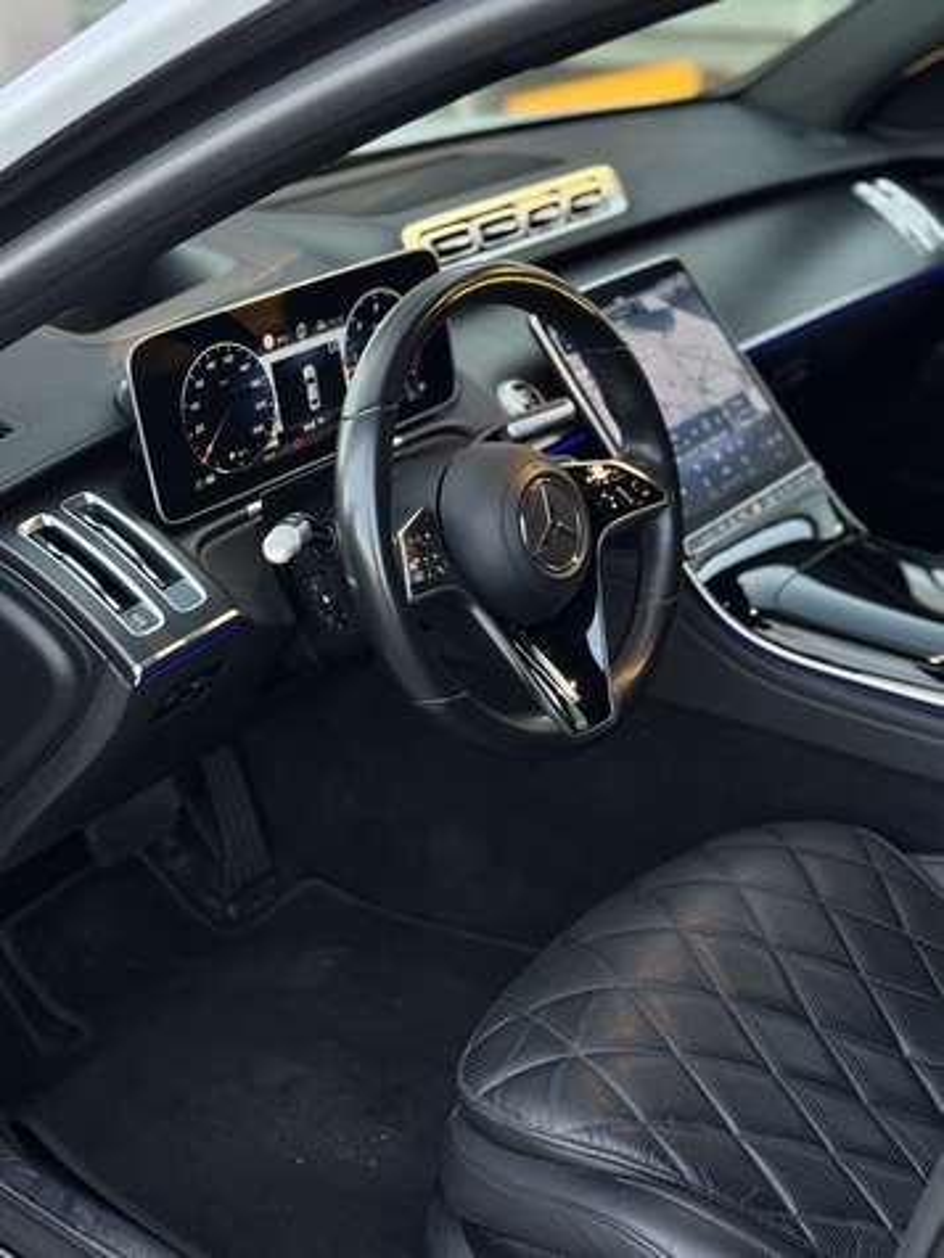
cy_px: 629
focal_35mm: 48
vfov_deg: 39.7
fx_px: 1745
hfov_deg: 30.3
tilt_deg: -24.6
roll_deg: +1.8
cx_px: 472
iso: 100
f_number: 1.78
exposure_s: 1/50
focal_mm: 6.76
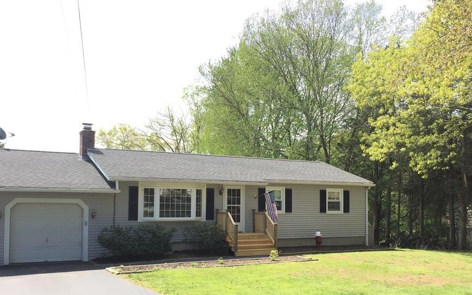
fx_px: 463
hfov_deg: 54.0
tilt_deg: +1.7
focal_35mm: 36
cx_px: 230
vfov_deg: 35.1
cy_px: 183
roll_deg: -0.5
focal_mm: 4.15
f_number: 2.2
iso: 32
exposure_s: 1/549
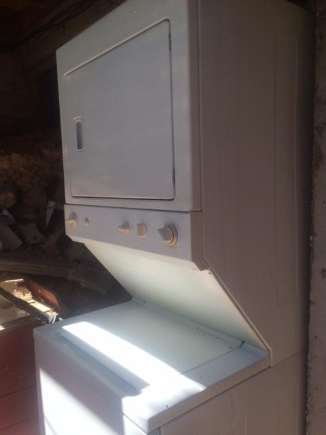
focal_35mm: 29
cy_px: 218
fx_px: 364
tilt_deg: -8.2
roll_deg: +1.5
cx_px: 163
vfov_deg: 61.7
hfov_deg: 48.2
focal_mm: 4.15
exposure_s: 1/707
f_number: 2.2
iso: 32
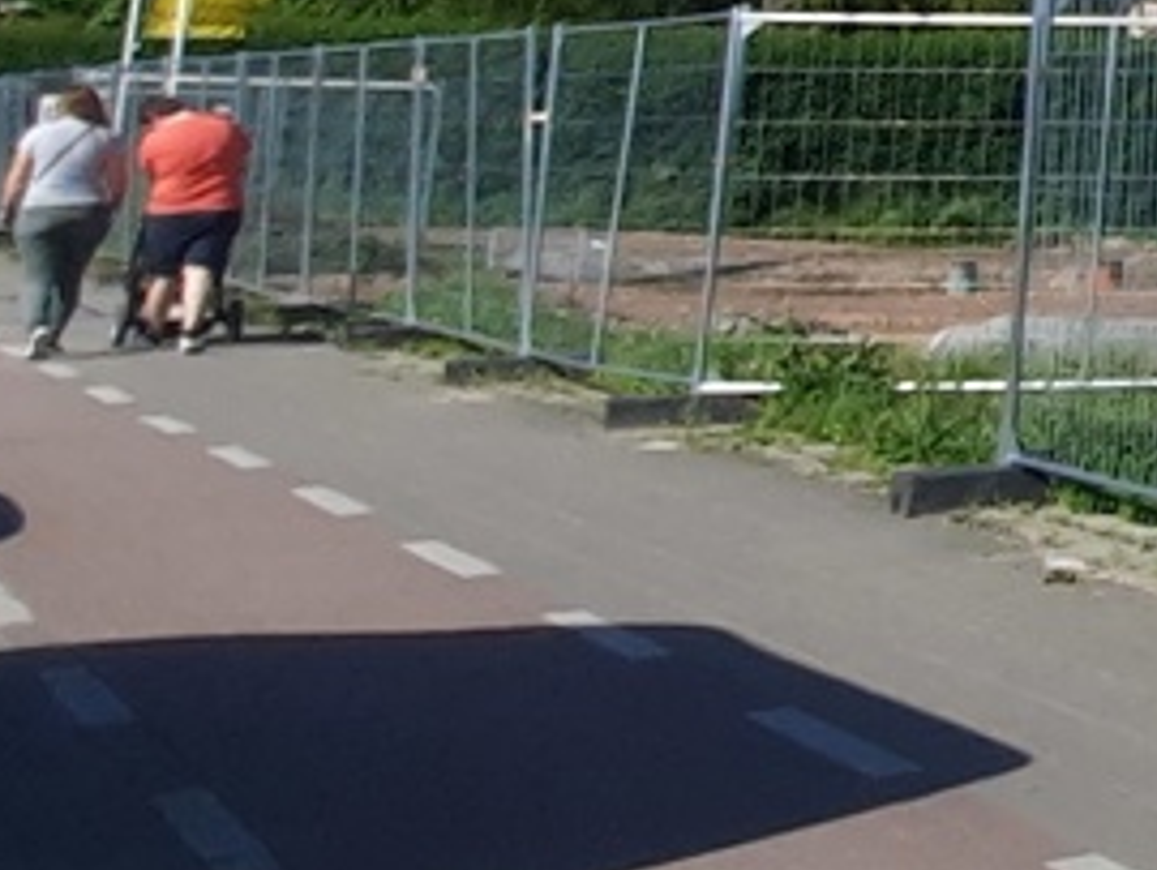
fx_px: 2576
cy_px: -223
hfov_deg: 14.0
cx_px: 2952
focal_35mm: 77
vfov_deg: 18.0
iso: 40
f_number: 2.2
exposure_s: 1/1531
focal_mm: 1.74
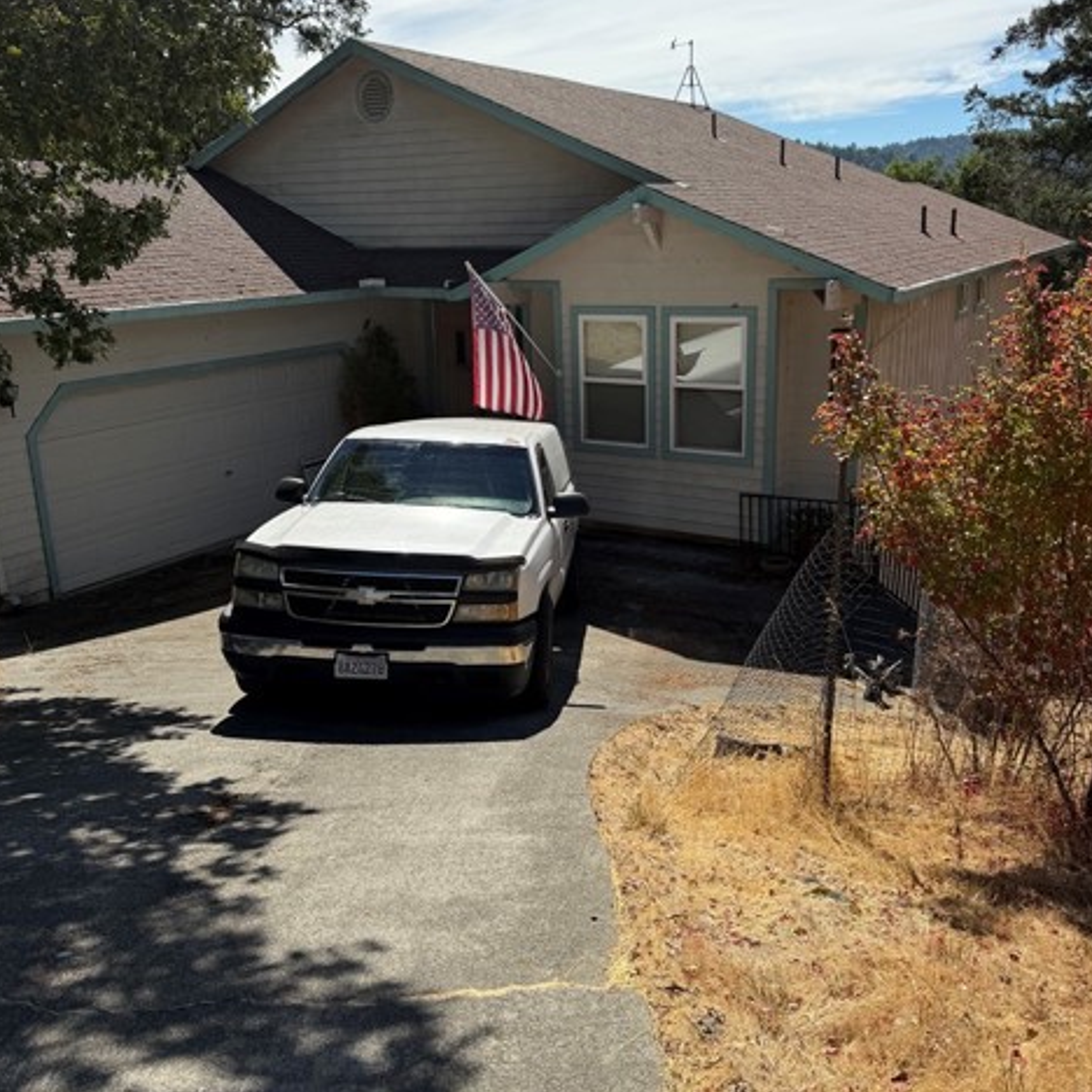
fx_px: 1035
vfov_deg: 55.5
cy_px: 497
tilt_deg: -17.6
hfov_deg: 55.6
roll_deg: +2.5
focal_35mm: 29
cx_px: 544
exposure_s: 1/6173
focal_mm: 6.76
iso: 80
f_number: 1.78
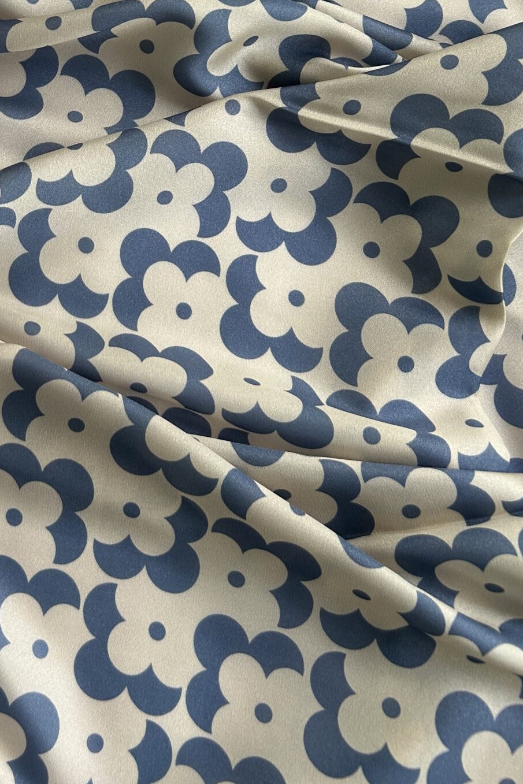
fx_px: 1111
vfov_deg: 37.0
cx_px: -5
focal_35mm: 51
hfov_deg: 25.2
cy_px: 118
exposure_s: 1/493
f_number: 1.5
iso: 50
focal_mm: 5.7
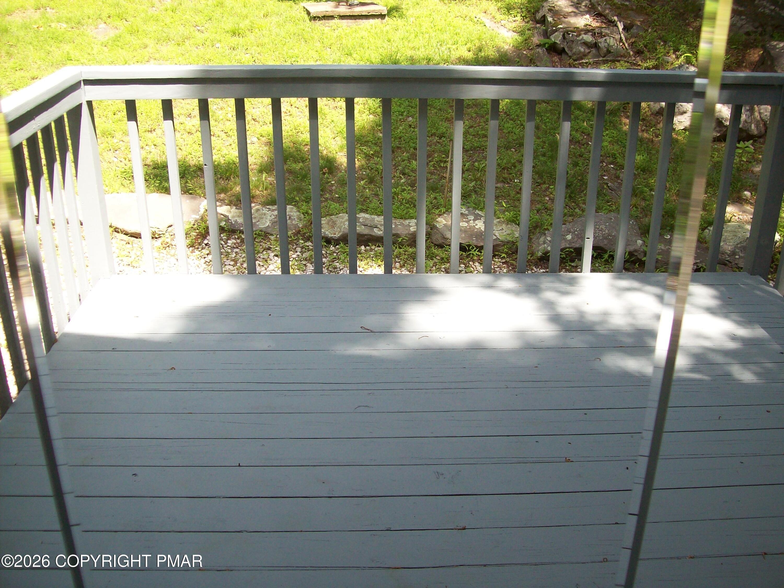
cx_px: 392
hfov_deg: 51.4
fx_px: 815
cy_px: 294
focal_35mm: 36
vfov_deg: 39.7
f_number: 2.7
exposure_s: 1/147
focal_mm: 6
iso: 80
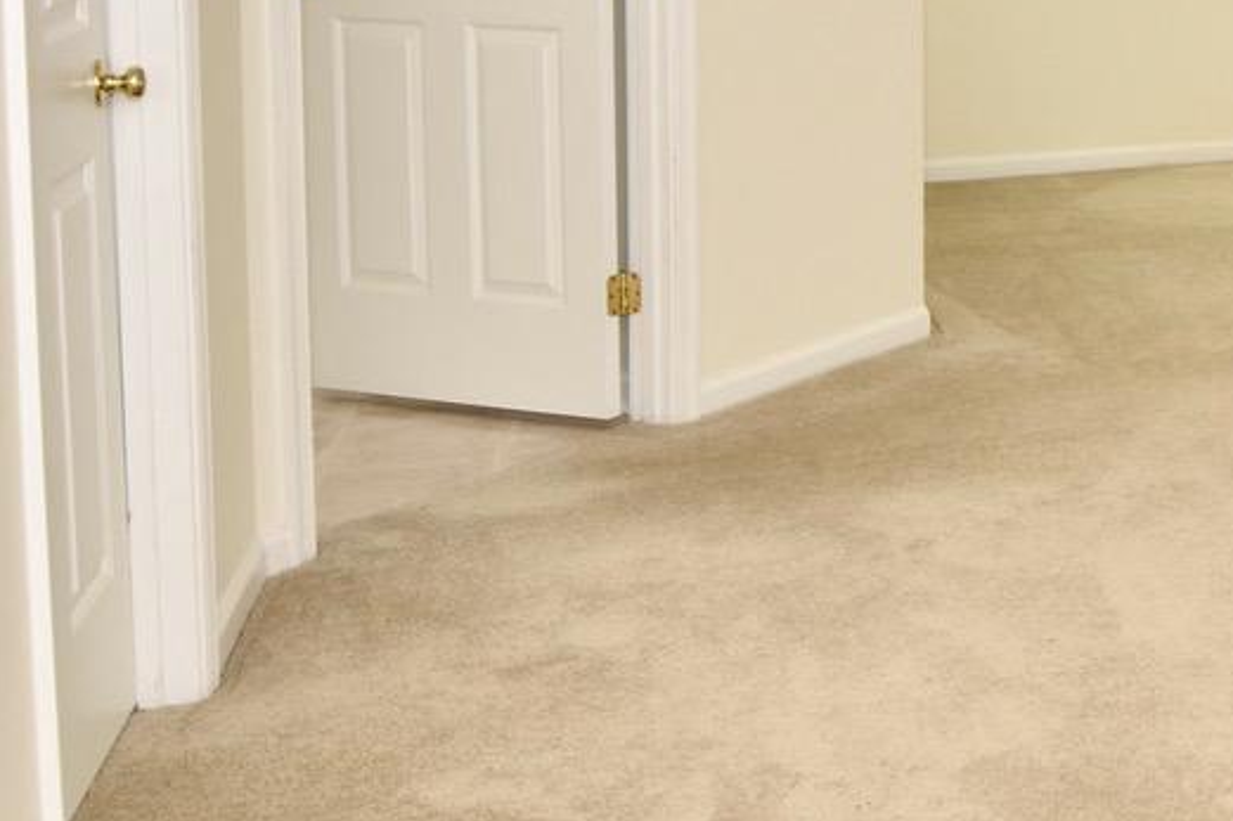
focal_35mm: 59
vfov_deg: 21.8
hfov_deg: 26.8
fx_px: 2020
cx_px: 1723
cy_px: -77
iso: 100
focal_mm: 10
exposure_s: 1/60
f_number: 3.5
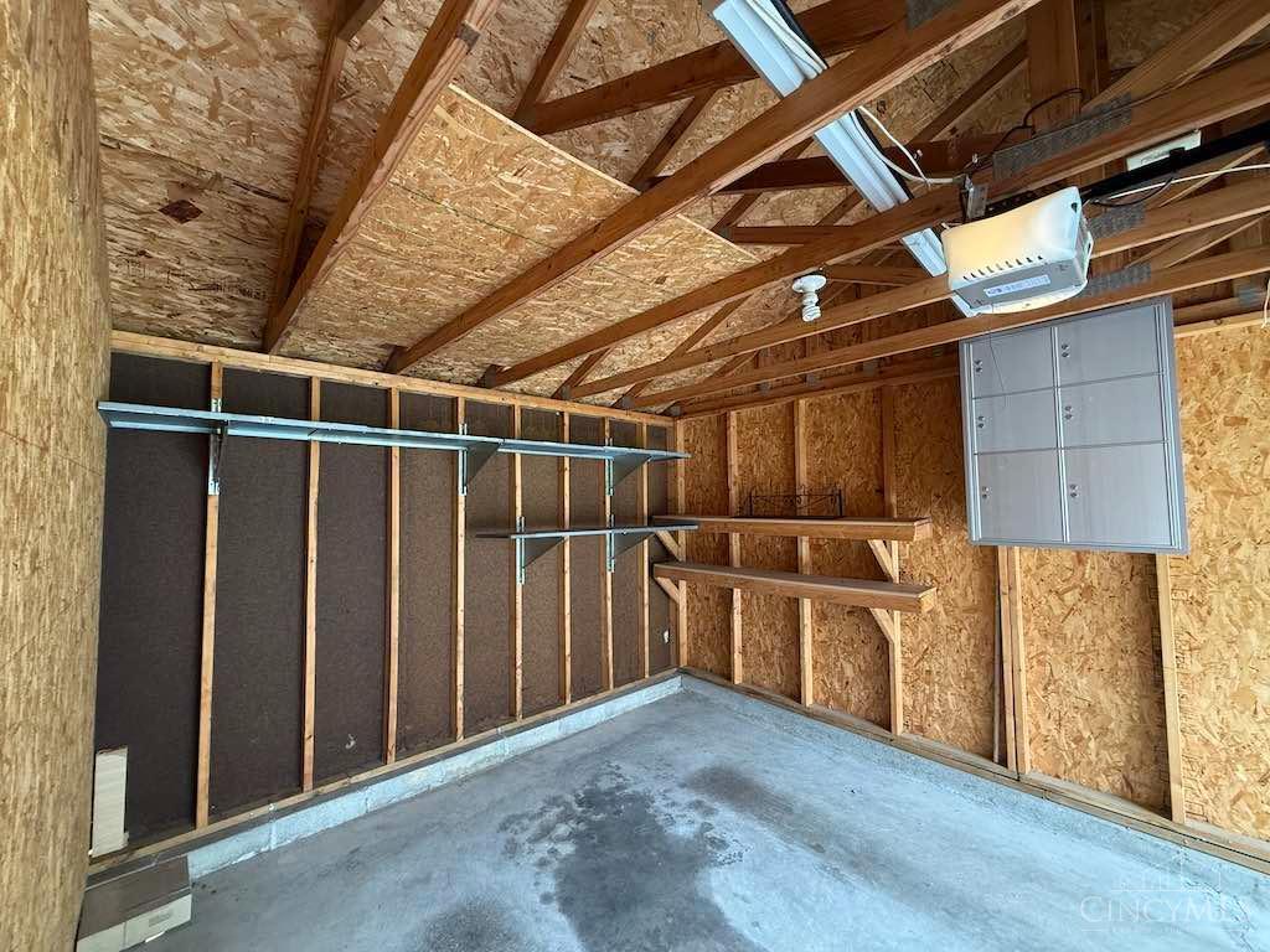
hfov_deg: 102.1
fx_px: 514
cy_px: 476
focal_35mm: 14
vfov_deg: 85.7
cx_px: 635
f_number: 2.2
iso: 320
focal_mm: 2.22
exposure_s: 1/71
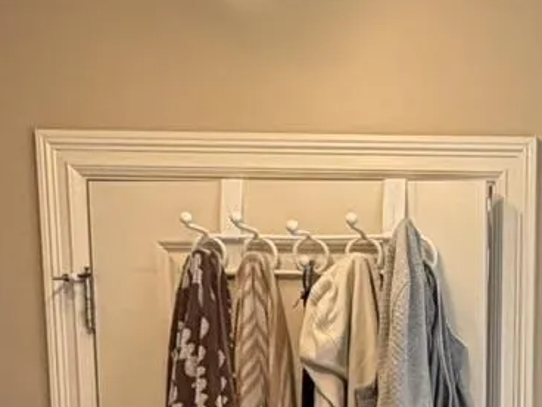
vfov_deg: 16.3
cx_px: 557
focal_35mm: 78
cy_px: 700
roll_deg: -1.4
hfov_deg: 23.8
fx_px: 1221
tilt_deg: -10.0
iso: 160
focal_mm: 2.22
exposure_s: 1/120
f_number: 2.2
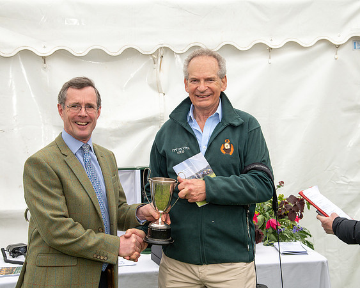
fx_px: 600
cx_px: 180
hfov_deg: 33.4
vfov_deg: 26.9
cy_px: 144
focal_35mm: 56
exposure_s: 1/640
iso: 400
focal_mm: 50
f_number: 5.6
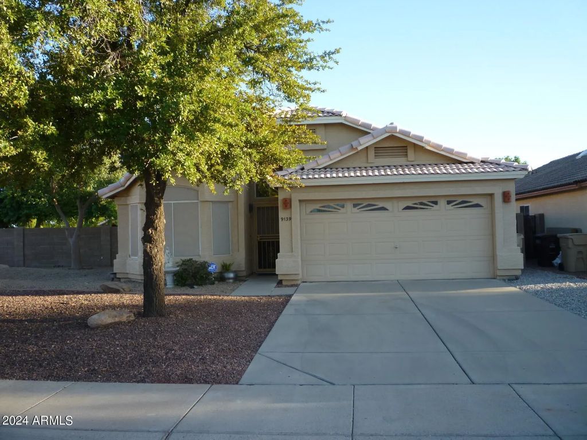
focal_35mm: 29
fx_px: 492
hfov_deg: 61.7
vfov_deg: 48.2
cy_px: 220
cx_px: 294
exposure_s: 1/200
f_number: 3.3
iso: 80
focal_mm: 5.2
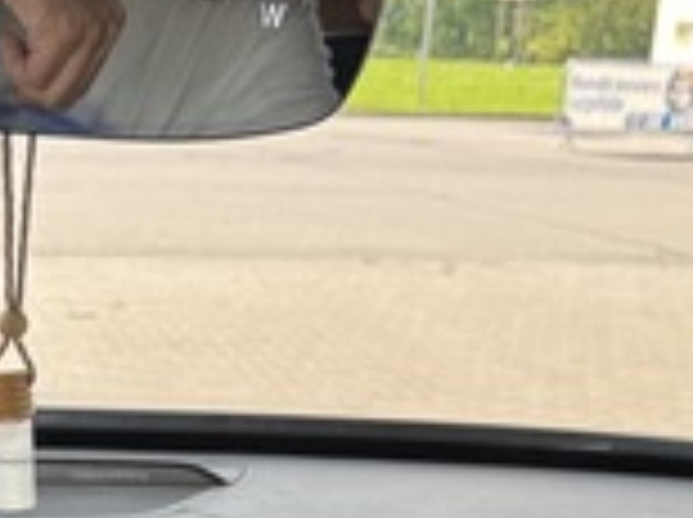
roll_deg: -0.9
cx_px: 2
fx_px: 1979
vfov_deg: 13.4
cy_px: 932
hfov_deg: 19.3
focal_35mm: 99
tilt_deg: -23.7
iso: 64
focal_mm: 6.76
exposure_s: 1/178
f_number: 1.78
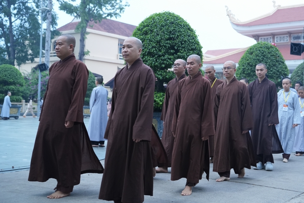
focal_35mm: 48
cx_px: 199
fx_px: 405
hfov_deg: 40.7
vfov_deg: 28.1
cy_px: 89
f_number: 2.8
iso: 2000
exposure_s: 1/200
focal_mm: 36
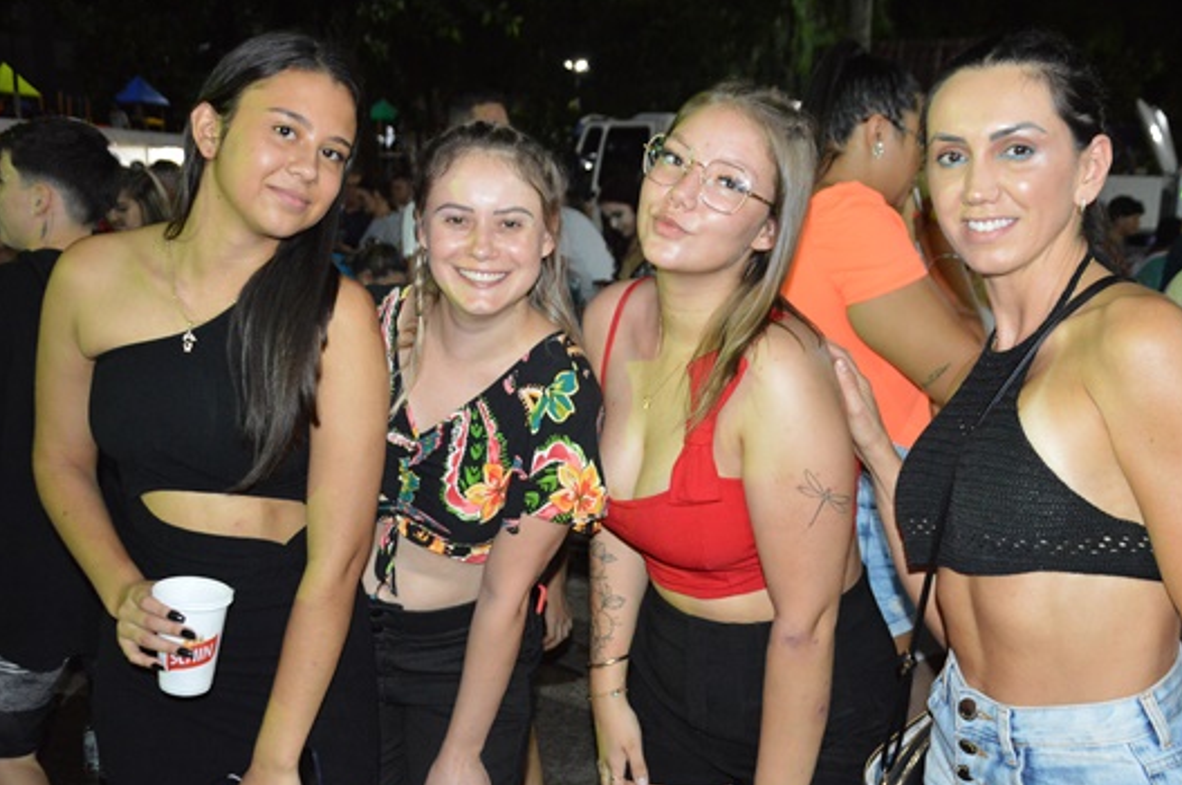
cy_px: 432
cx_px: 628
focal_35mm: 41
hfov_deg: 47.4
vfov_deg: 32.5
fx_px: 1344
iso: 3200
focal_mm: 24
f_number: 3.8
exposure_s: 1/60
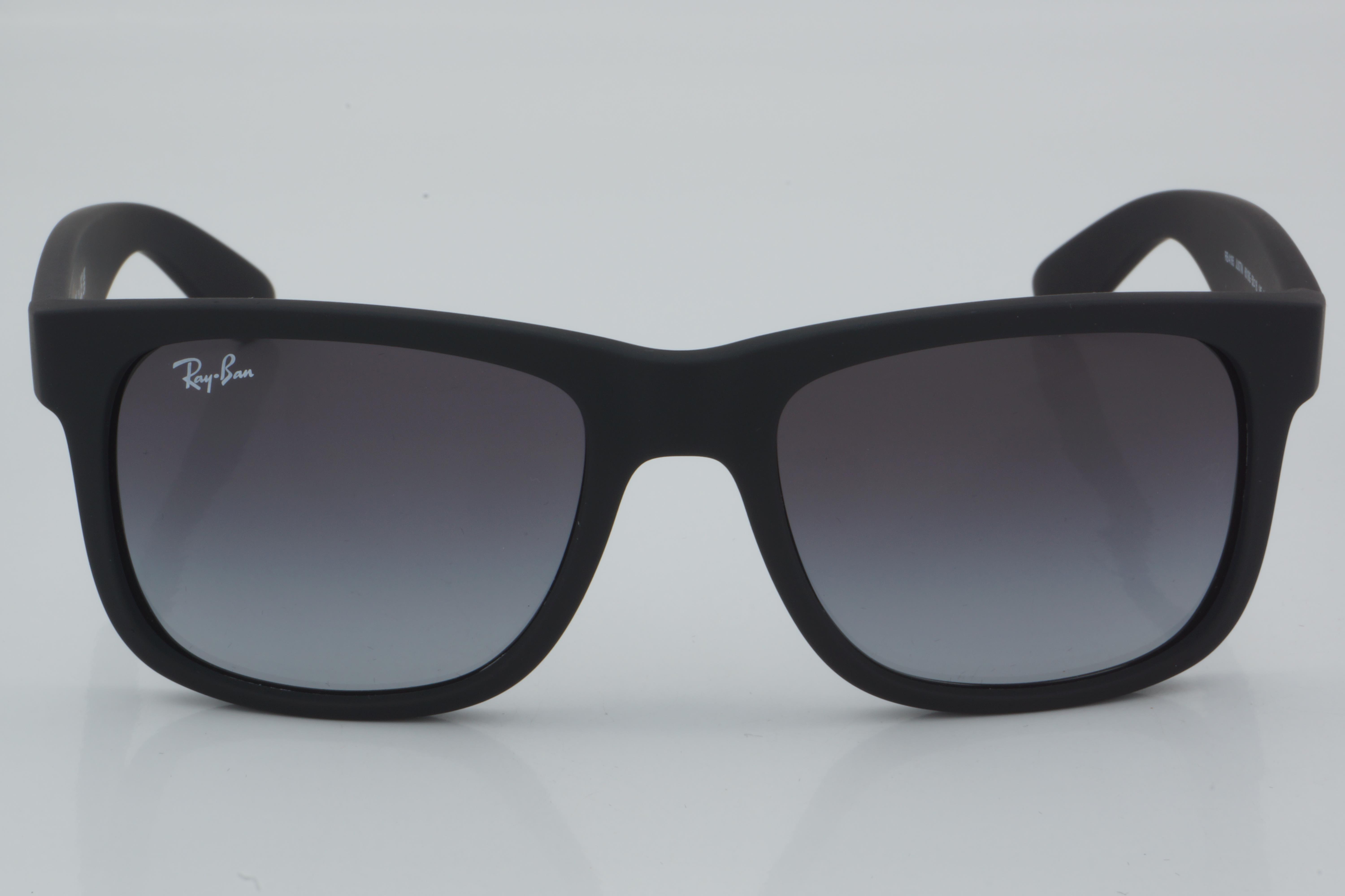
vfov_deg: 16.6
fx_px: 3082
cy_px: 448
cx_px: 672
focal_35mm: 82
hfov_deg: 24.6
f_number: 32
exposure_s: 1/4
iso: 100
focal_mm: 55
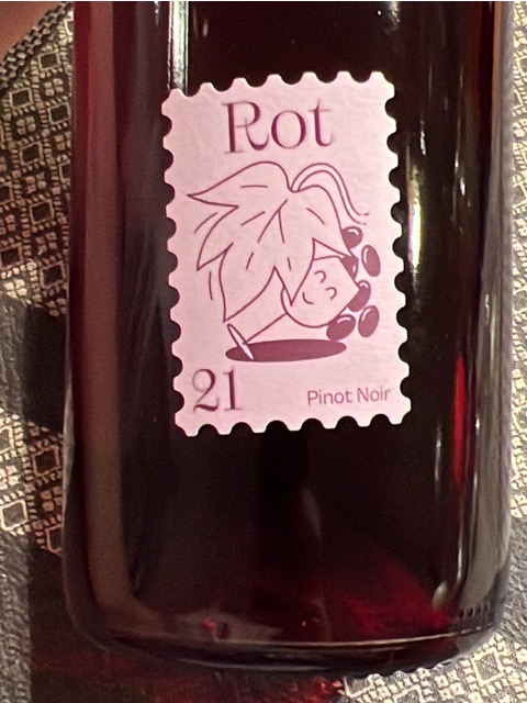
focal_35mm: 28
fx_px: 568
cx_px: 264
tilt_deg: -62.6
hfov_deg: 49.7
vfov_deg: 63.4
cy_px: 352
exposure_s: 1/50
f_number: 1.8
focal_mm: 1.57
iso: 400
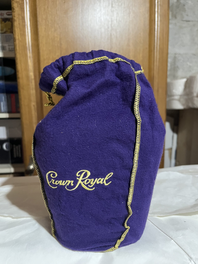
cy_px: 132
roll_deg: -0.7
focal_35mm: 26
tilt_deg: -10.1
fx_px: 198
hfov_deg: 53.1
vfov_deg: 67.3
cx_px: 99
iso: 500
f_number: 1.6
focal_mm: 5.1
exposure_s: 1/50
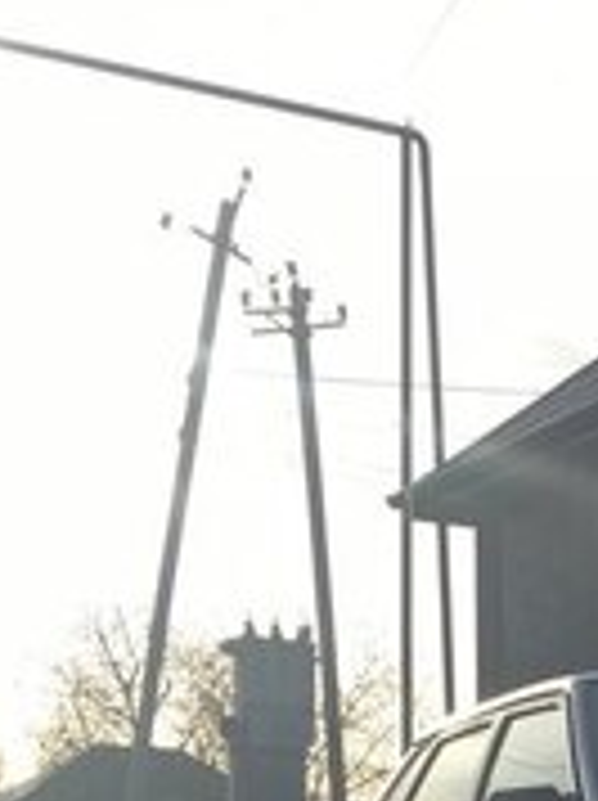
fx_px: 1870
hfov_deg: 17.2
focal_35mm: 81
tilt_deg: -6.4
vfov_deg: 21.4
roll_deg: -1.0
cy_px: 1094
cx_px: 742
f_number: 2.2
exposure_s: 1/1040
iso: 25
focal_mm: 4.15
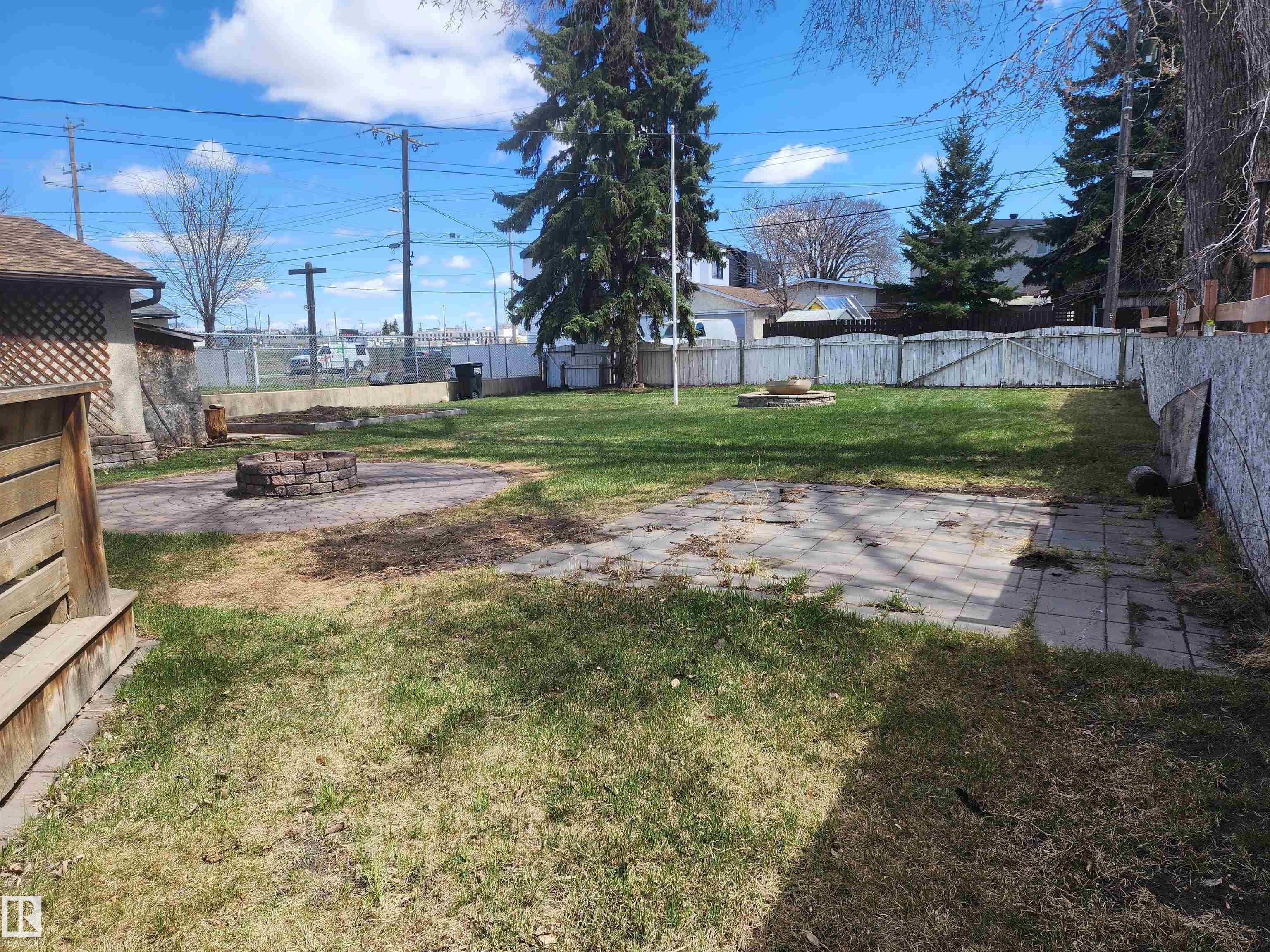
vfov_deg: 58.9
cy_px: 476
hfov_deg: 73.9
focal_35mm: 23
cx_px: 635
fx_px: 844
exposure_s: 1/583
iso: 12
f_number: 1.8
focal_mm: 6.4
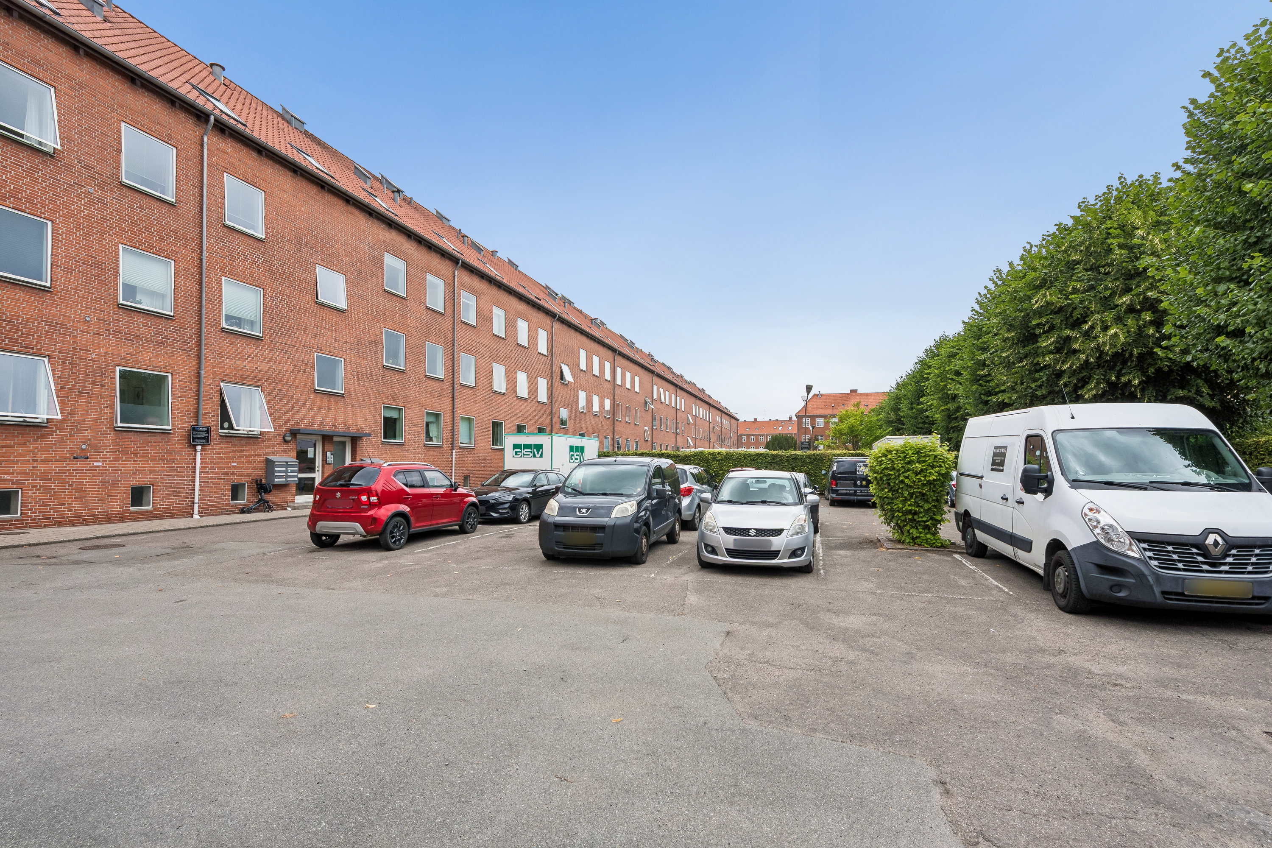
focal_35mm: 16
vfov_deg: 73.7
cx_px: 636
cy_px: 424
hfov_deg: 96.7
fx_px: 565
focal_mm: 16
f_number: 13
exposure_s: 1/125
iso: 180
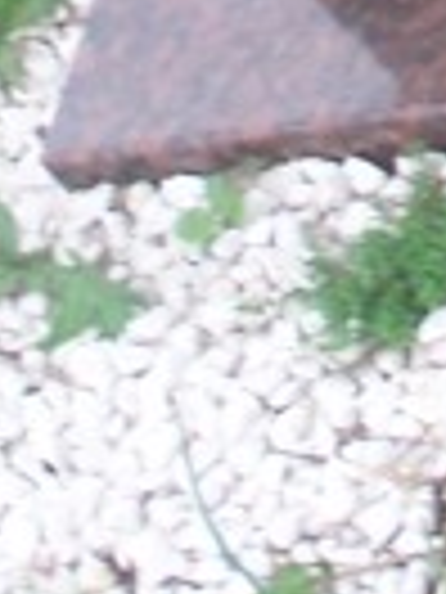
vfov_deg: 4.9
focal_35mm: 387
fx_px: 6648
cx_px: 874
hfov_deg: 3.8
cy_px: -1161
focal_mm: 10.7
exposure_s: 1/50
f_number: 3.2
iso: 80
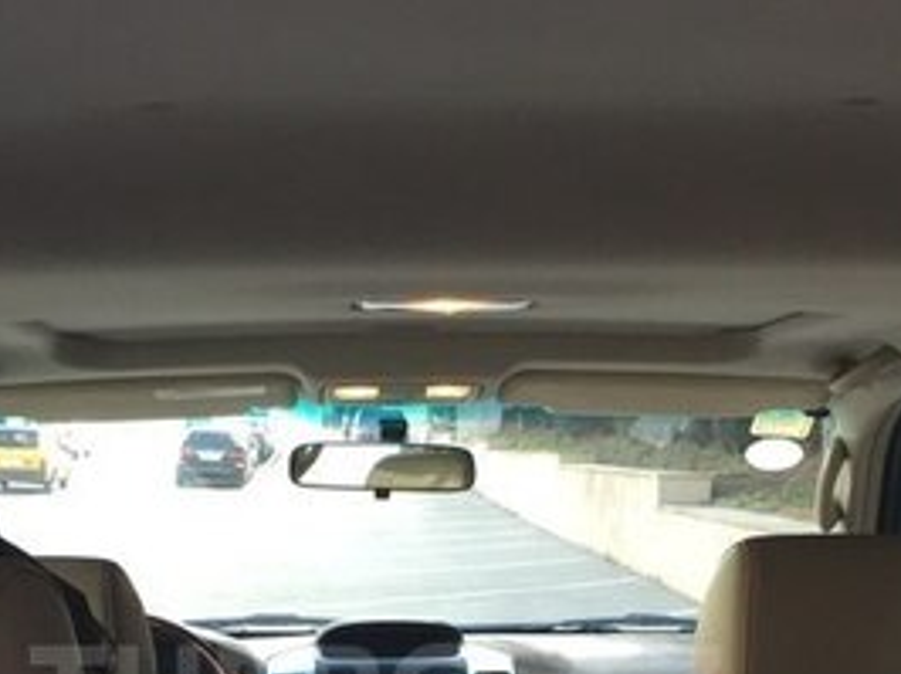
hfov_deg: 27.0
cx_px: 376
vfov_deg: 19.7
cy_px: 696
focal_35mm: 72
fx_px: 1872
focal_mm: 4.15
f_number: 2.2
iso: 40
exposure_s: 1/100
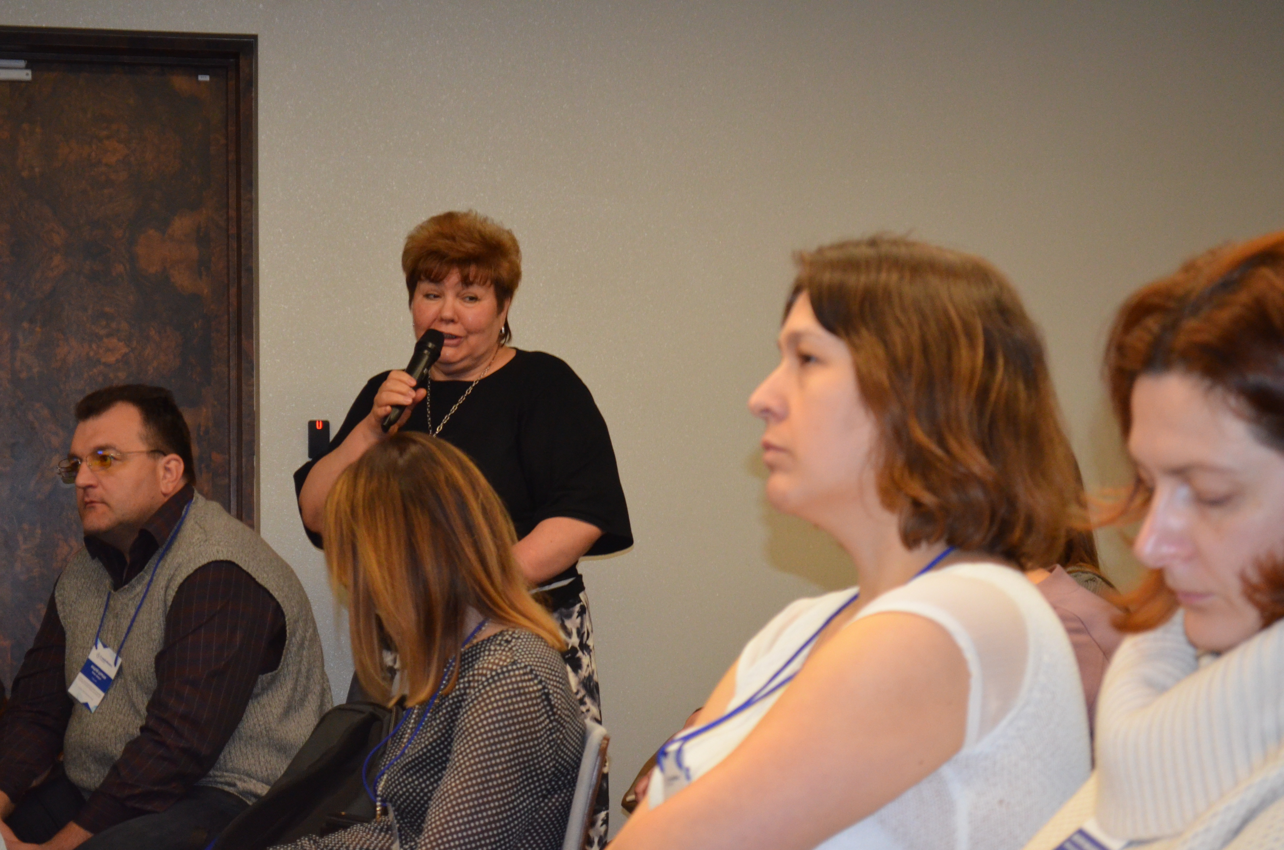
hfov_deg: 24.7
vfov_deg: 16.5
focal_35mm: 82
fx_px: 2936
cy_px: 425
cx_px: 642
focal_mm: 55
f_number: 5.6
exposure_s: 1/60
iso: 1800
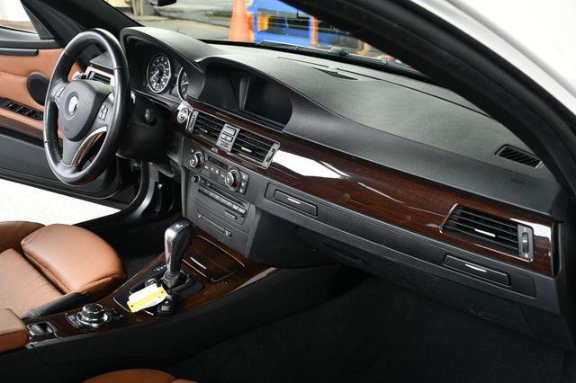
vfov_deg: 34.2
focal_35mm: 39
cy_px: 192
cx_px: 288
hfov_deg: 49.6
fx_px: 624
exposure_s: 1/160
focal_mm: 26
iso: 100
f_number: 5
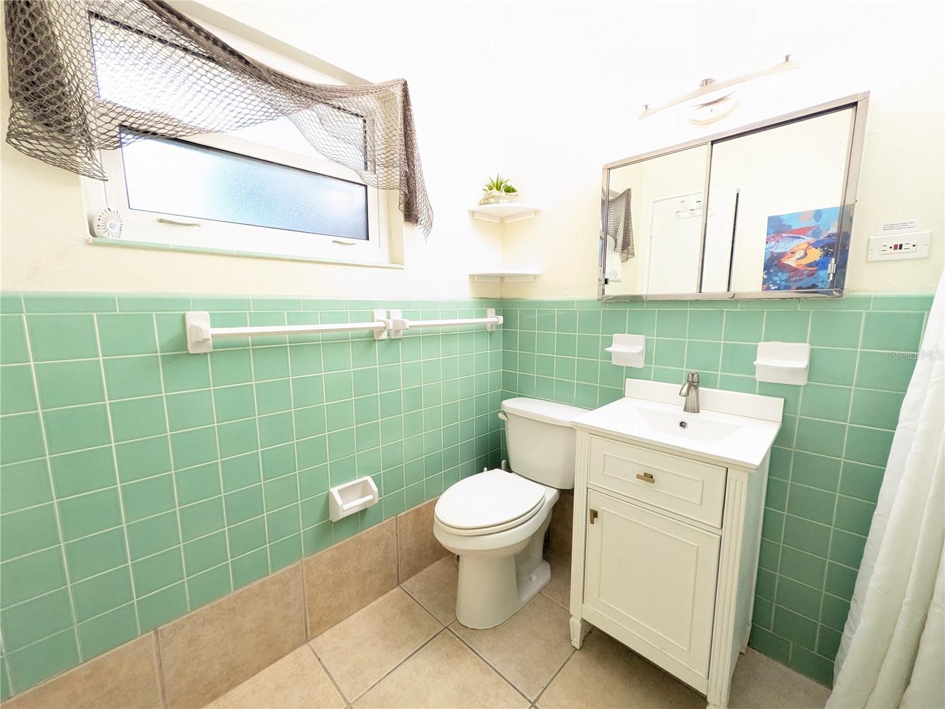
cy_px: 354
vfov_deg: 85.7
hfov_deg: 102.1
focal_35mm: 14
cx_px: 472
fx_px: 382
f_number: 2.2
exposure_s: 1/40
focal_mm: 1.83
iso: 498
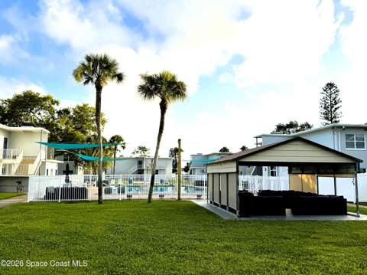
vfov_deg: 45.4
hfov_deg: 58.4
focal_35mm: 31
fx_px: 328
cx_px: 184
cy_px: 138
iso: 80
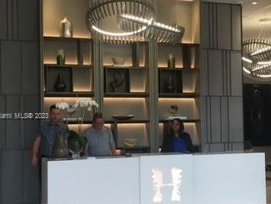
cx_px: 155
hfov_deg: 33.2
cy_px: 116
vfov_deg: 25.2
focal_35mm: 58
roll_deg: +1.5
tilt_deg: +3.7
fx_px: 454
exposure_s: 1/30
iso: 32
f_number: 2.2
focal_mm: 4.15
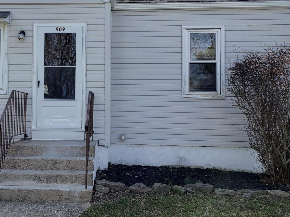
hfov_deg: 40.9
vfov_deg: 32.1
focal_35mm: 45
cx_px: 73
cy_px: 84
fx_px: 377
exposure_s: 1/319
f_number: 2.4
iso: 50
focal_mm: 4.3
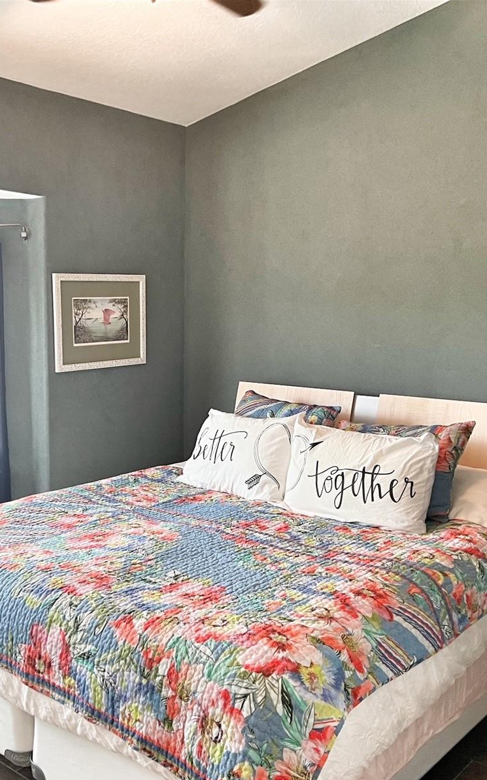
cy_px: 392
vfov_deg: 52.7
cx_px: 171
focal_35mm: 37
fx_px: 786
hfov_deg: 34.2
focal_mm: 5.7
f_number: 1.5
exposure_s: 1/60
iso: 125
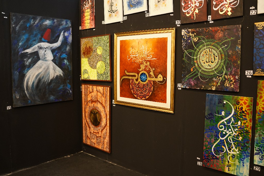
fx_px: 257
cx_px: 132
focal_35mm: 35
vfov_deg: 37.8
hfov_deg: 54.4
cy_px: 88
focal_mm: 35
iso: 1600
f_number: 2
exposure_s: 1/160
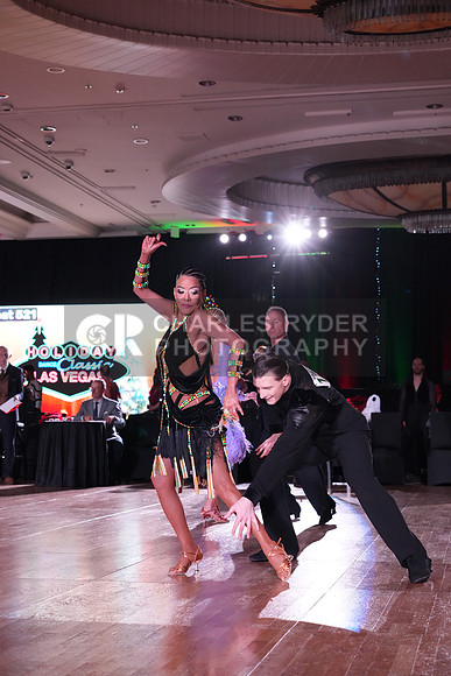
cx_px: 226
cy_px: 338
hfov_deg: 23.4
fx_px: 1089
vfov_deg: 34.5
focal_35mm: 58
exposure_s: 1/320
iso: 5000
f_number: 5
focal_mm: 58
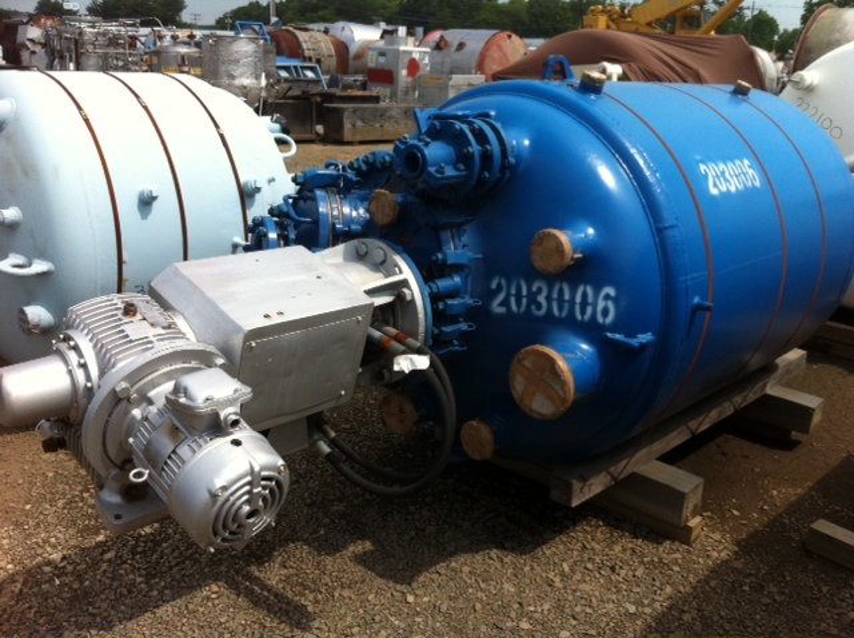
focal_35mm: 35
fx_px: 862
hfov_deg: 52.7
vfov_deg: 40.6
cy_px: 319
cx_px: 427
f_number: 2.8
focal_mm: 3.85
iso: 80
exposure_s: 1/1312
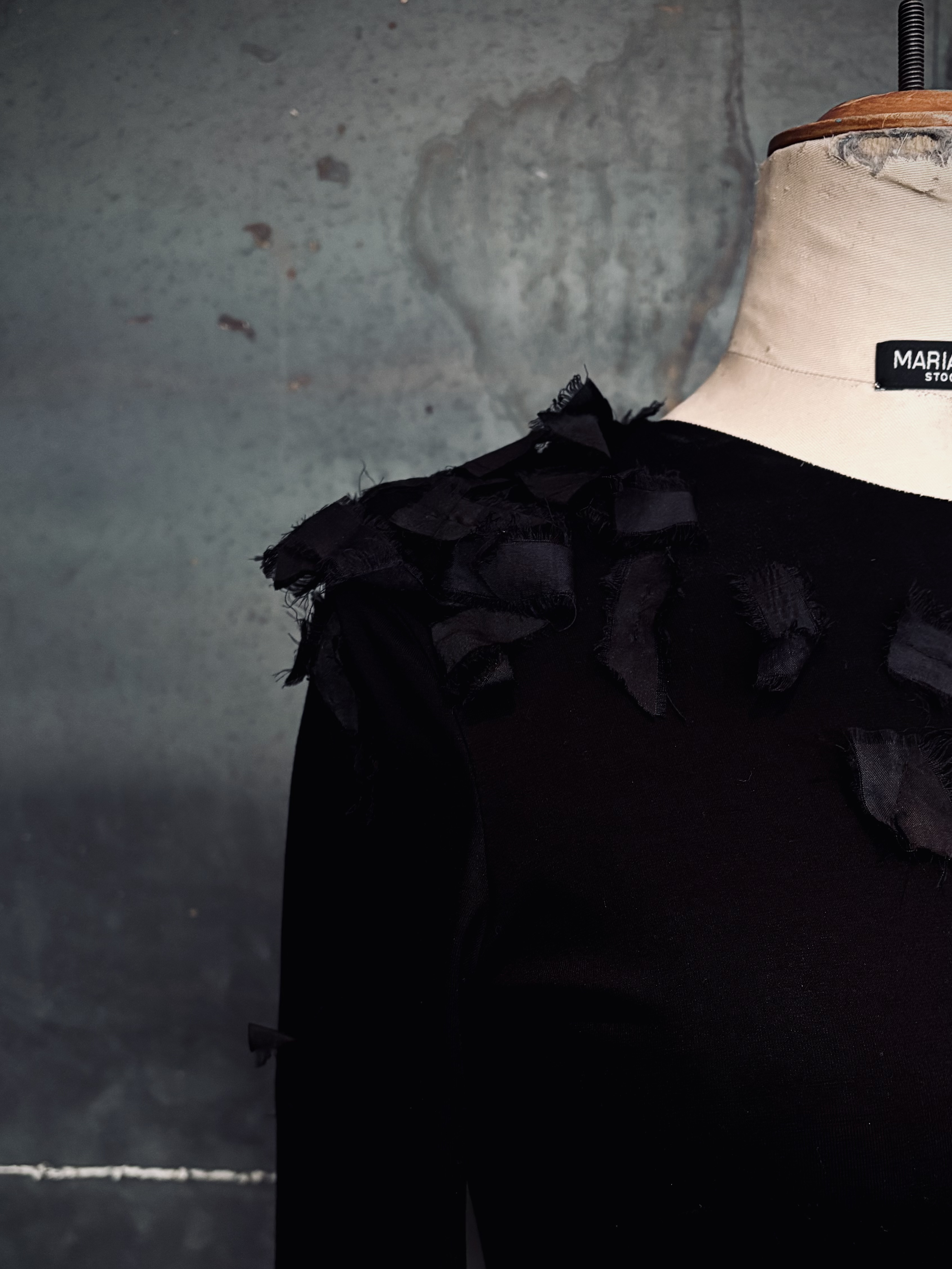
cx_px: 531
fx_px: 1210
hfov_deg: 42.9
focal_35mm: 33
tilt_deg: -4.7
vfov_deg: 54.9
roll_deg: -1.1
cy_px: 774
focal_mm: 5.96
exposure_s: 1/50
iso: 400
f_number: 1.6
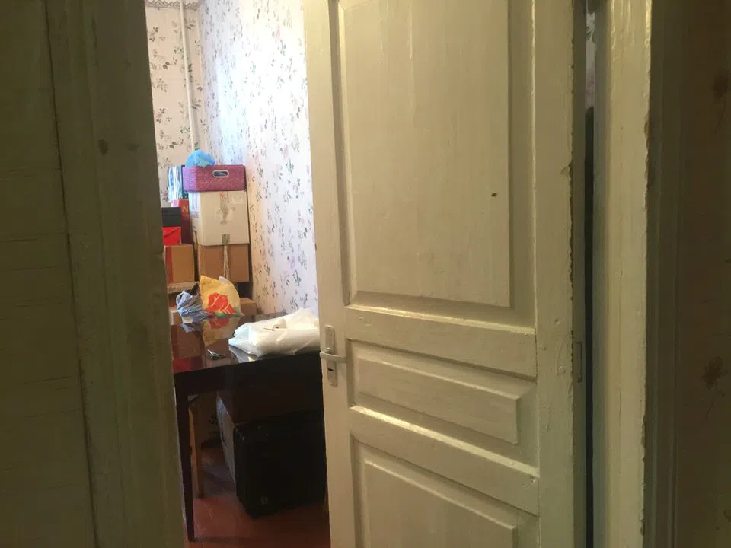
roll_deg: +0.2
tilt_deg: -8.6
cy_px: 274
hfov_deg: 61.7
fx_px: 612
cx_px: 366
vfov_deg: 48.2
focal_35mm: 29
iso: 125
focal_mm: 4.15
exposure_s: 1/17
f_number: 2.2
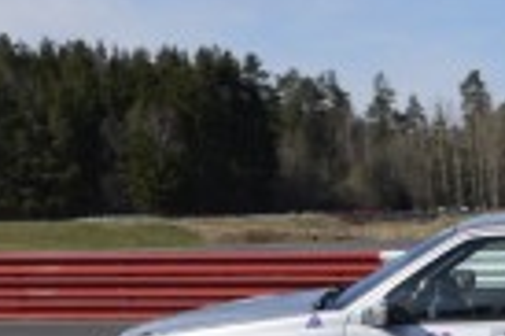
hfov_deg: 15.6
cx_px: 568
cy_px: 290
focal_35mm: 128
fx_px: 1793
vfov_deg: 10.6
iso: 125
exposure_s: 1/1000
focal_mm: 35
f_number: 5
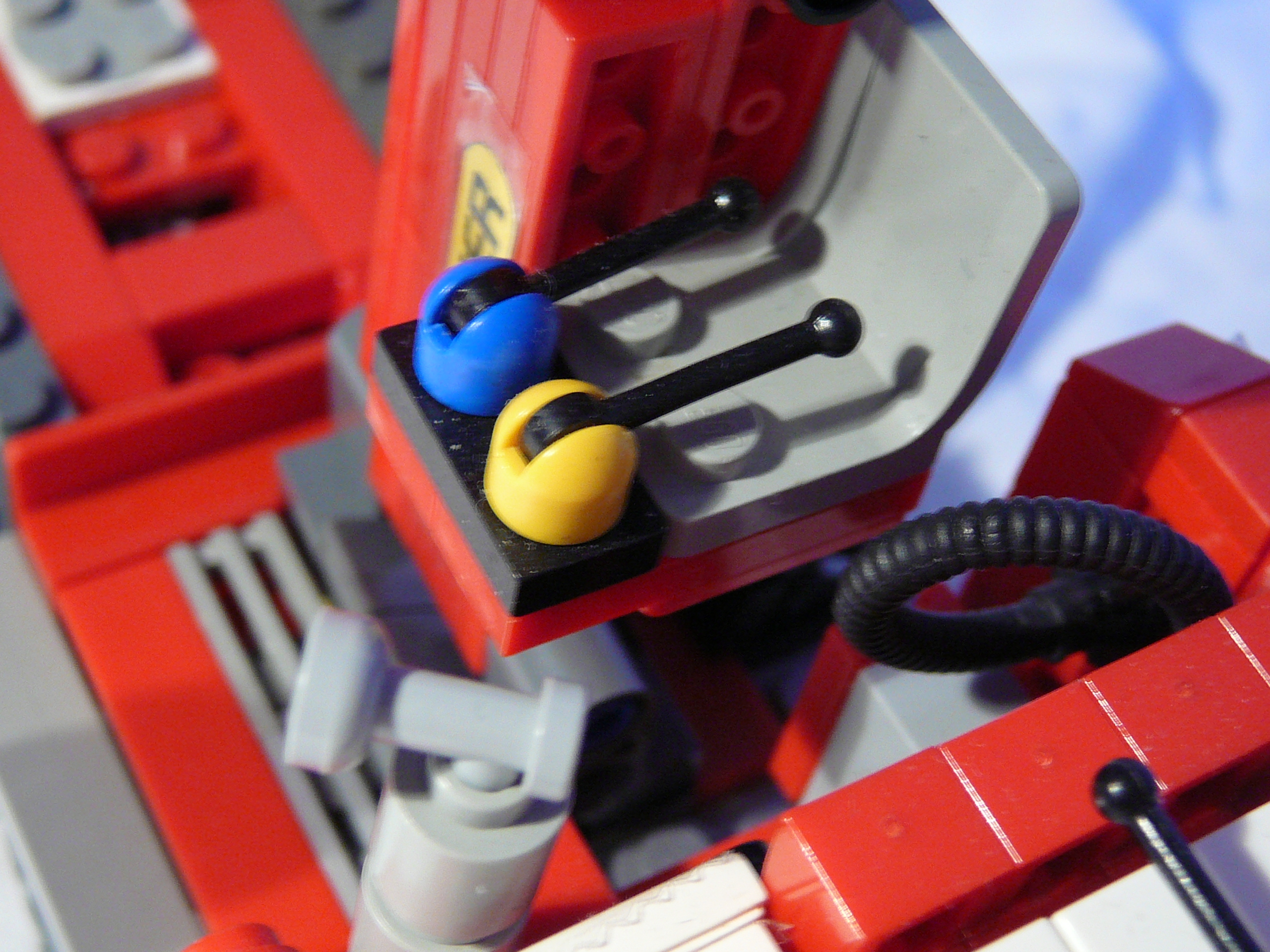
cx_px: 635
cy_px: 476
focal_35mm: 55
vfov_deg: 26.6
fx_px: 2018
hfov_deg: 34.9
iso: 200
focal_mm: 8.2
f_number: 3.5
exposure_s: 1/8
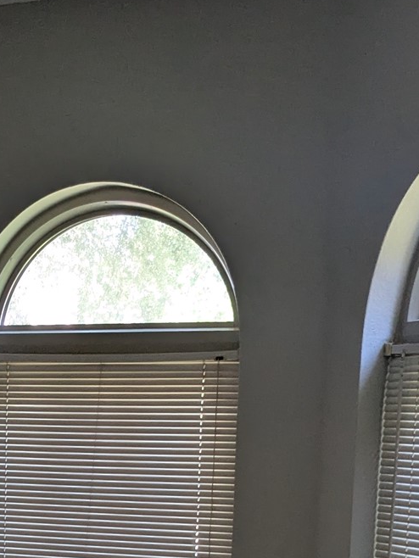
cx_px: 16
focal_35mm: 84
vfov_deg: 21.9
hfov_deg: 17.2
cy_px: 626
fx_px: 1355
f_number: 1.73
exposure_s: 1/120
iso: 106
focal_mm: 4.38
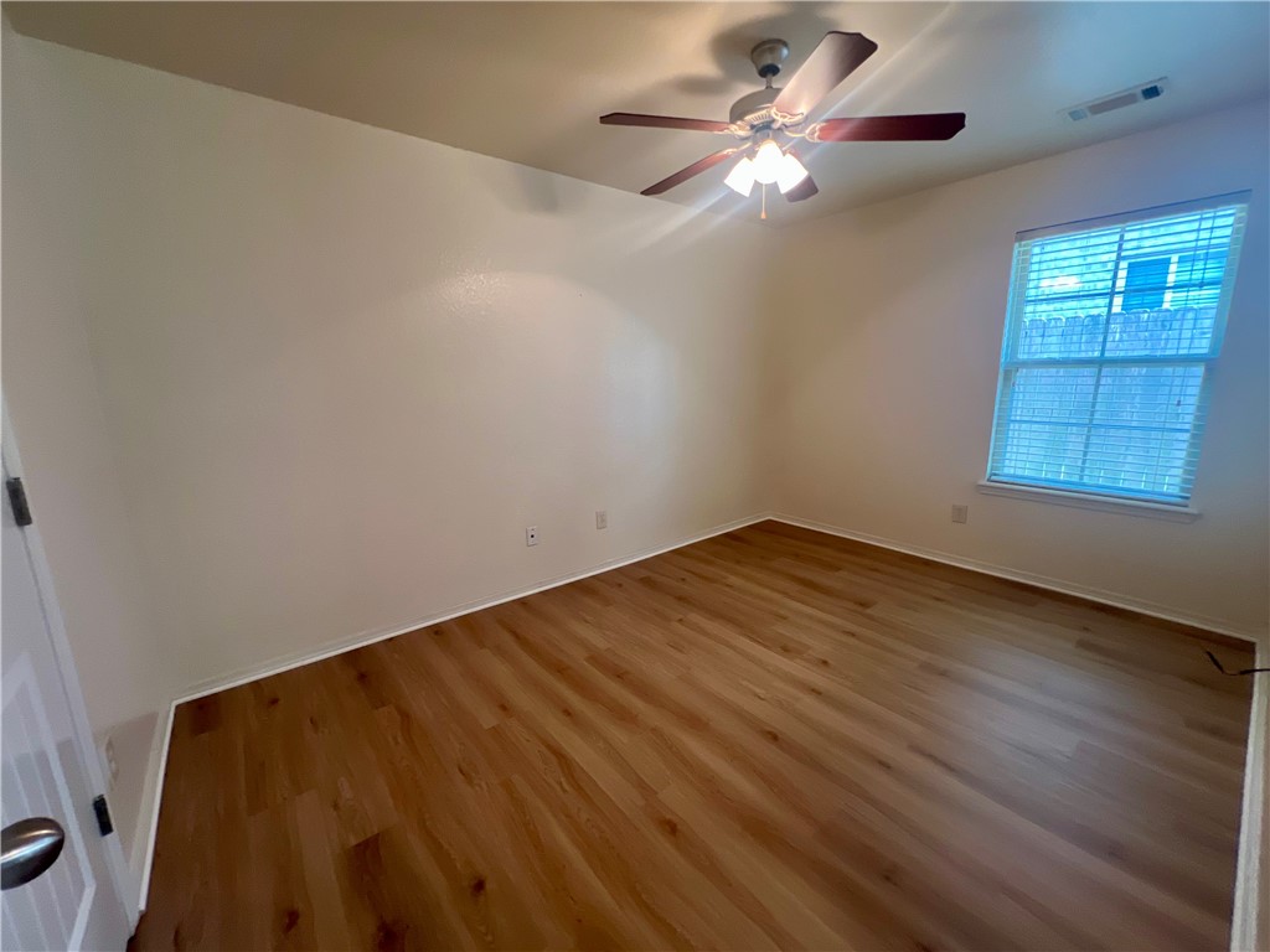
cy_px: 476
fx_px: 477
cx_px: 635
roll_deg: +1.5
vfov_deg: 89.9
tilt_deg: -11.8
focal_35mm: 13
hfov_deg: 106.2
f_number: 1.8
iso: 250
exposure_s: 1/60
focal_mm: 1.57
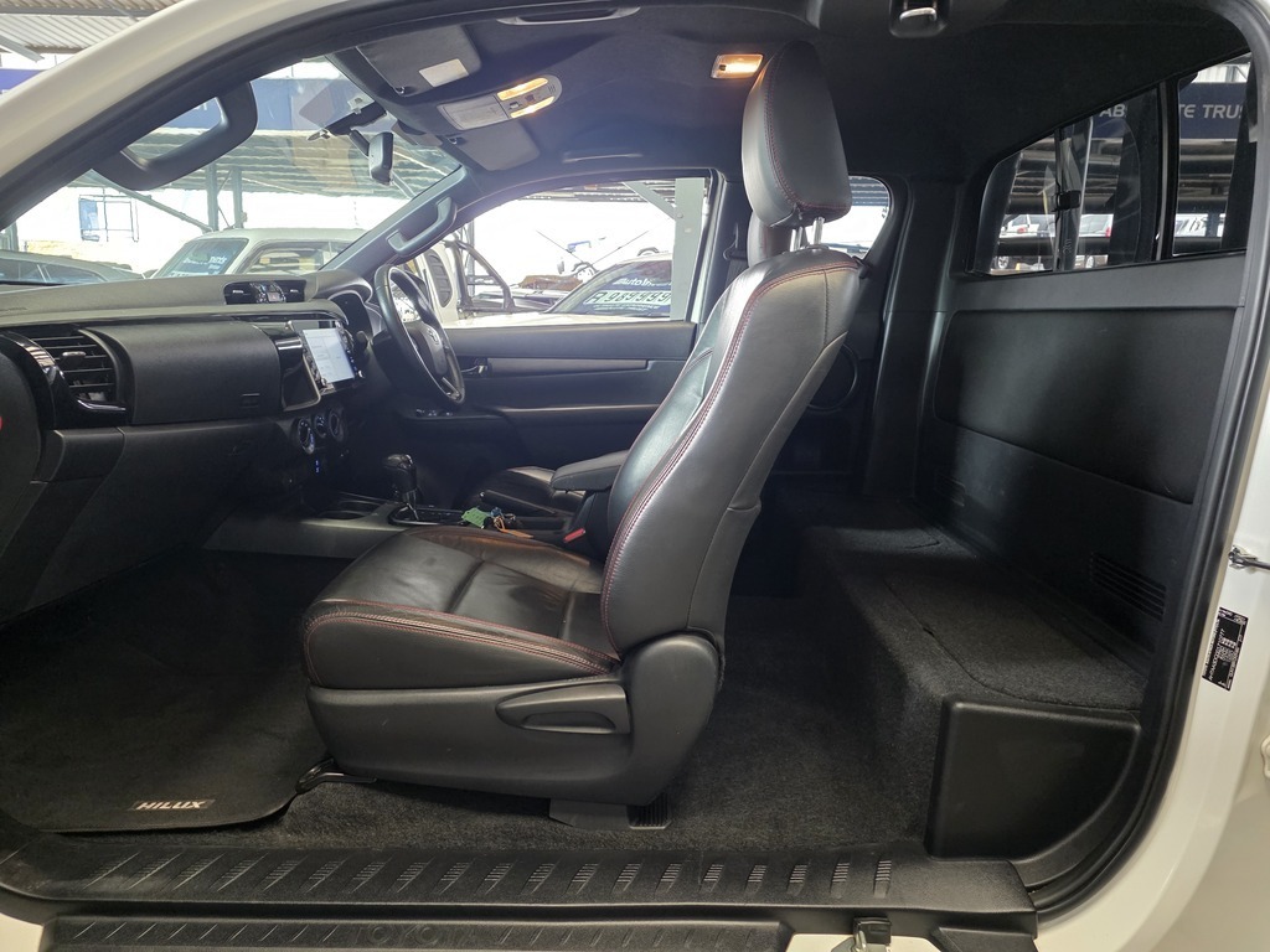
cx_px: 635
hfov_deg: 73.9
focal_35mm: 23
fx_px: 844
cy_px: 476
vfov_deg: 58.9
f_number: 1.7
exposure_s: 1/100
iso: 1000
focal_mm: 6.25
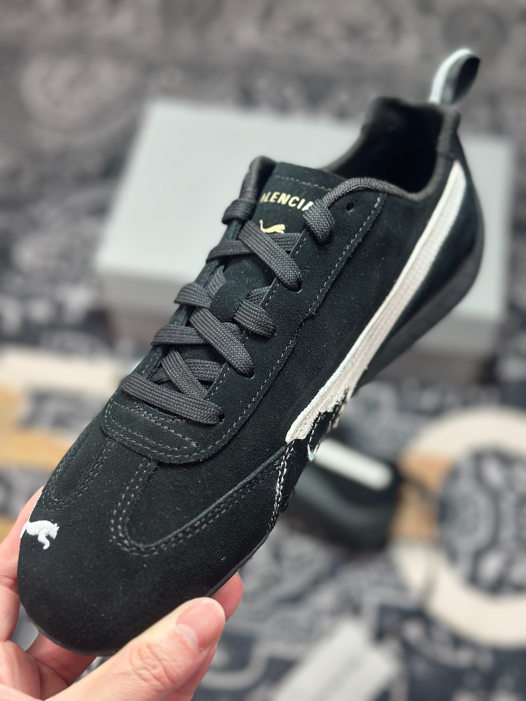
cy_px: 350
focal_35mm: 48
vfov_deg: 39.7
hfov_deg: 30.3
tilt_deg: -55.8
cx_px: 263
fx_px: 972
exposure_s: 1/312
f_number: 1.78
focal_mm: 6.86
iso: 80
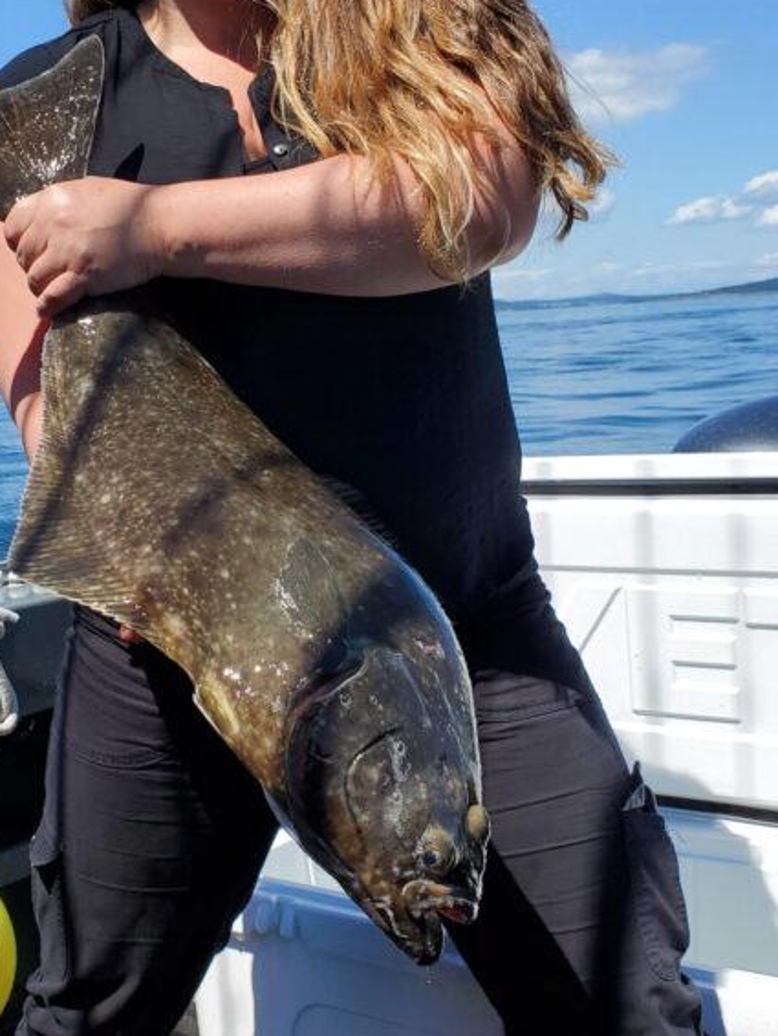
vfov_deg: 40.4
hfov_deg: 30.7
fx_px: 1407
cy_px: 545
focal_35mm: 47
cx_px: 280
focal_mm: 4.3
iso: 50
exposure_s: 1/1736
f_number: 2.4
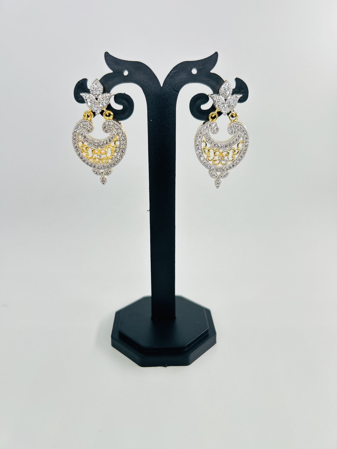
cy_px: 224
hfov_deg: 53.1
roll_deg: -1.3
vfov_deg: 67.3
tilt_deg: -20.6
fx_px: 337
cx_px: 168
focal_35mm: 26
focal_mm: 5.7
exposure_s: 1/808
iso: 50
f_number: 1.5
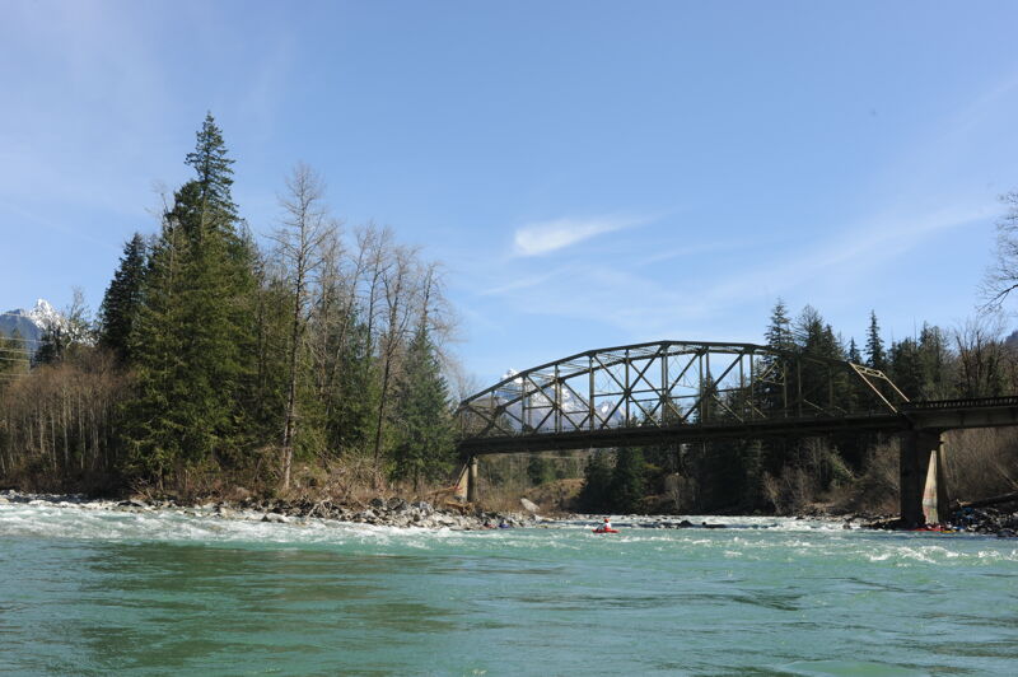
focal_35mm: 35
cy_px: 338
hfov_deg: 54.5
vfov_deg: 37.8
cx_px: 509
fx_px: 989
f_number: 13
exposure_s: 1/400
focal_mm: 35
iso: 400
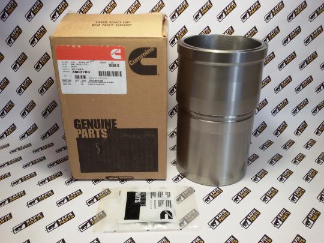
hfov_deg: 58.4
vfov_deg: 45.4
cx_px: 162
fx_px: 290
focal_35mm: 31
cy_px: 122
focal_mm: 2.93
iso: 50
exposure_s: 1/33
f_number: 2.4
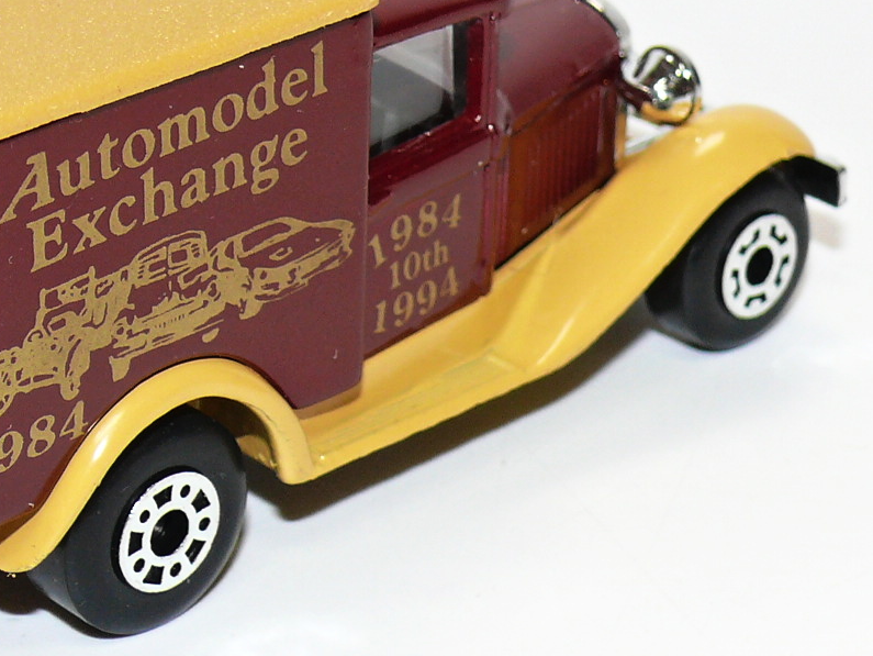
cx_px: 212
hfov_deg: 11.3
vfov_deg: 8.5
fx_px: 4415
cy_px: 181
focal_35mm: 175
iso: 100
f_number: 4
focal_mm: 12.2
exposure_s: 1/30
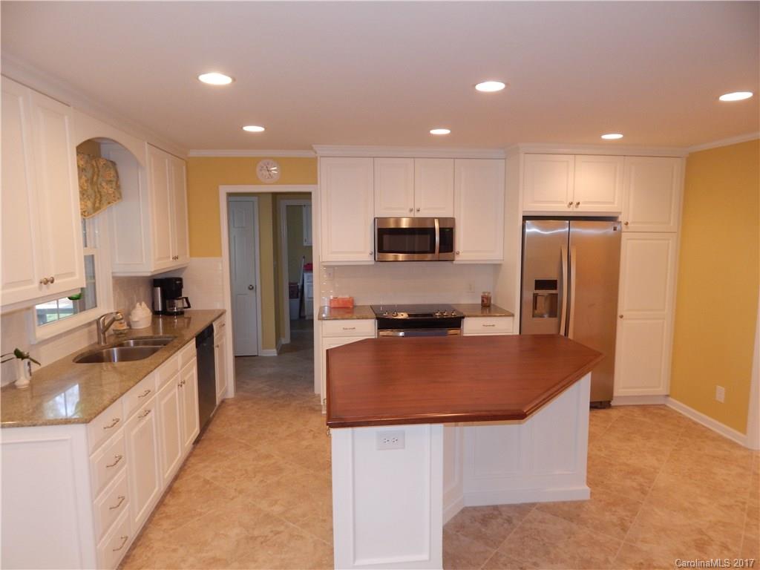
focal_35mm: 22
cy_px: 285
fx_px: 483
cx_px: 380
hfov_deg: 76.4
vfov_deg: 61.1
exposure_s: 1/30
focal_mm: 4
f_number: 3
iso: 200
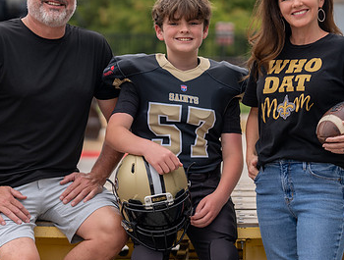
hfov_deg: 13.1
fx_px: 1496
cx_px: 202
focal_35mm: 150
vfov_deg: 9.9
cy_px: 95
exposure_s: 1/320
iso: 160
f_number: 2.8
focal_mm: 83
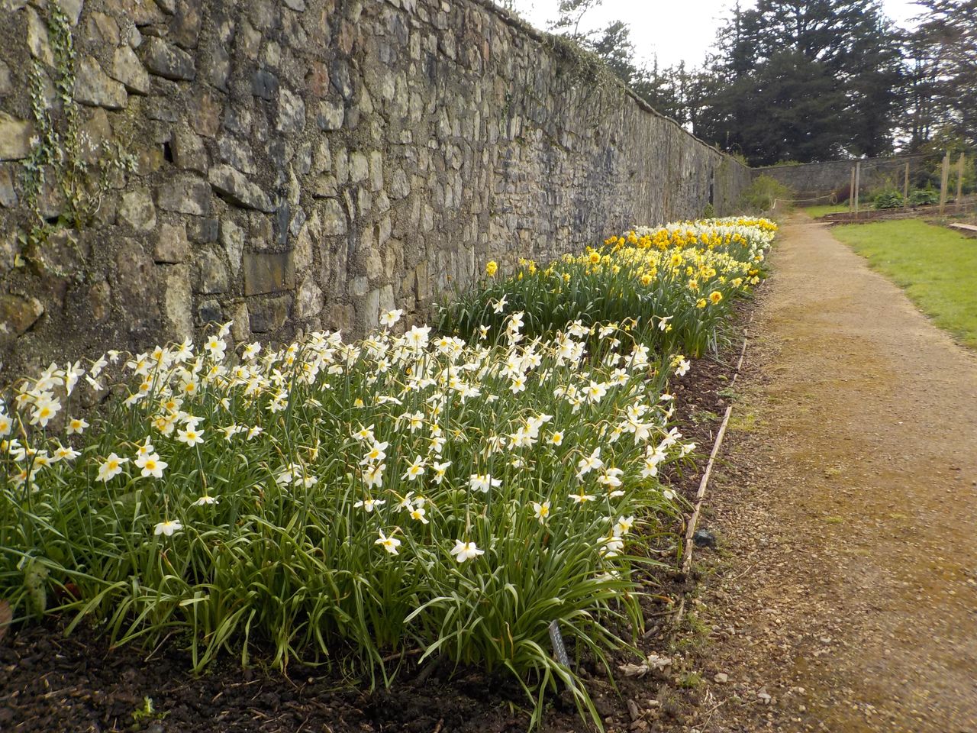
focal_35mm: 30
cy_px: 366
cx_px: 488
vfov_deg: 46.8
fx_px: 847
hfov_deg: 60.0
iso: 125
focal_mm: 4.1
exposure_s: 1/500
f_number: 3.3
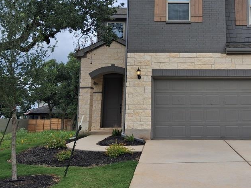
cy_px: 61
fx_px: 319
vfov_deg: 32.6
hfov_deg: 42.1
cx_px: 178
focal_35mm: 44
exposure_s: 1/679
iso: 25
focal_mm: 4
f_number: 1.8
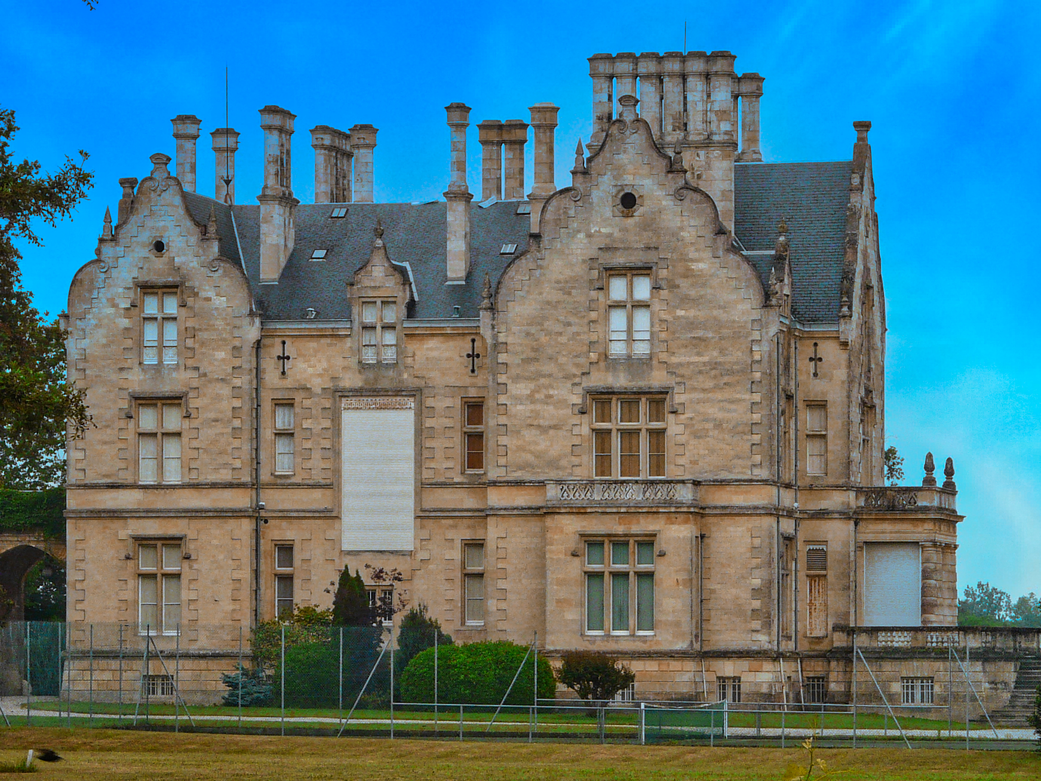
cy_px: 390
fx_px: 5894
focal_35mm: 196
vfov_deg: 7.6
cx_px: 520
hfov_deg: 10.1
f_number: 5.6
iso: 100
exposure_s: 1/200
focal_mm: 20.2
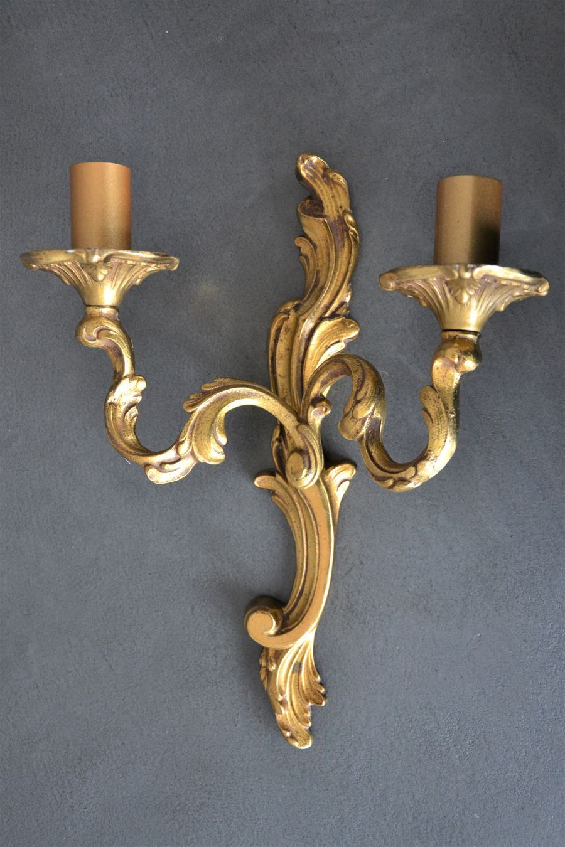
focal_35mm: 33
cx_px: 282
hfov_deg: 40.0
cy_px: 424
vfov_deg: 57.2
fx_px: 777
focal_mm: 22
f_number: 3.8
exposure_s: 1/60
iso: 1100
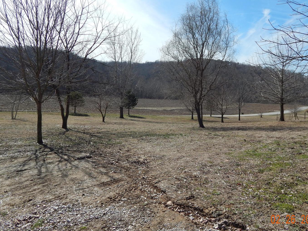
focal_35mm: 27
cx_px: 167
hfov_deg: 65.2
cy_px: 112
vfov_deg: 51.3
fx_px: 240
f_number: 6
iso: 125
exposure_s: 1/800
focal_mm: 4
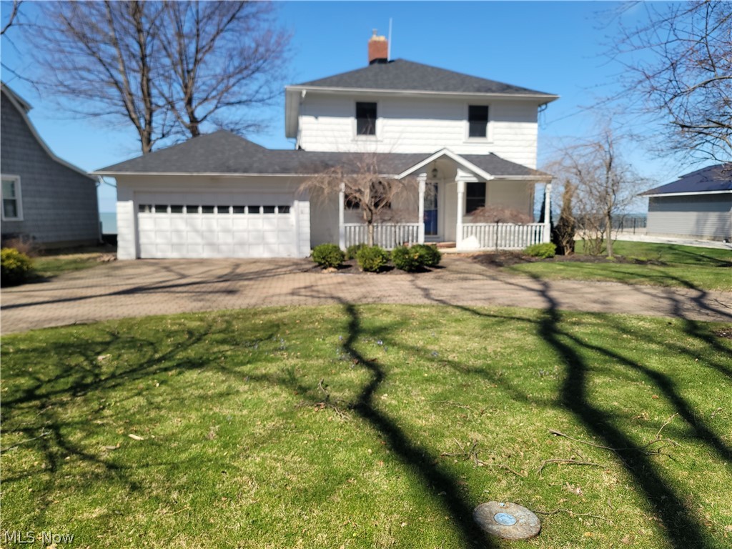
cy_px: 274
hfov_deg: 69.4
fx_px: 529
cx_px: 366
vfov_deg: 54.9
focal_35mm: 25
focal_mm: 7
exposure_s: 1/825
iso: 20
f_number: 1.8
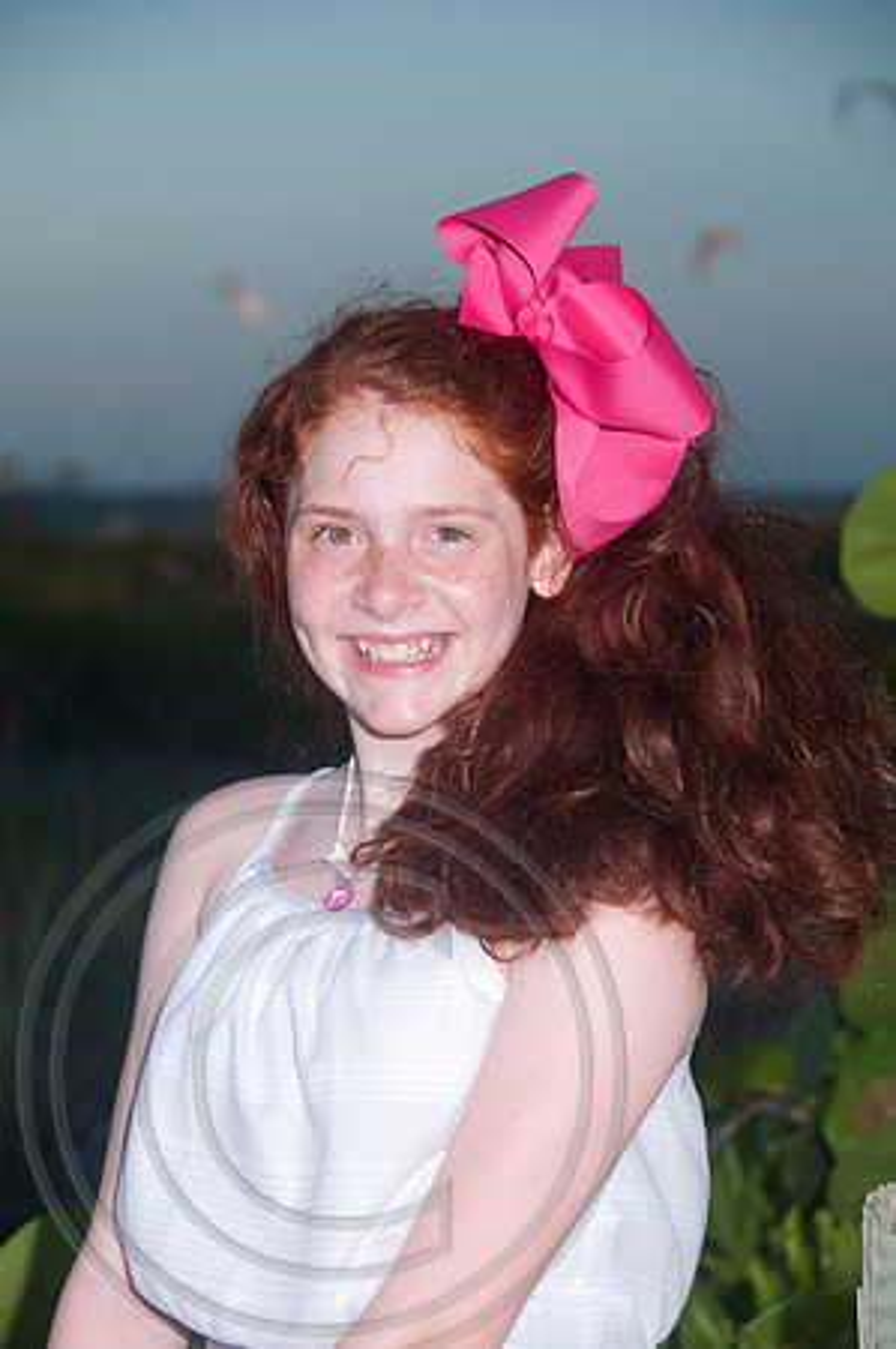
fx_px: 5332
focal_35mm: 142
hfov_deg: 9.6
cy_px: 674
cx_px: 448
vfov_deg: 14.4
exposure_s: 1/250
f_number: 7.1
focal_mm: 95
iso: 100
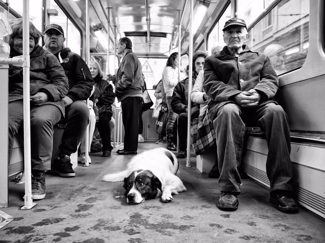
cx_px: 162
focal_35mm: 34
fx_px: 319
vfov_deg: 41.8
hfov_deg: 54.0
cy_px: 122
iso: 1000
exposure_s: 1/160
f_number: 2.8
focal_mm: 17
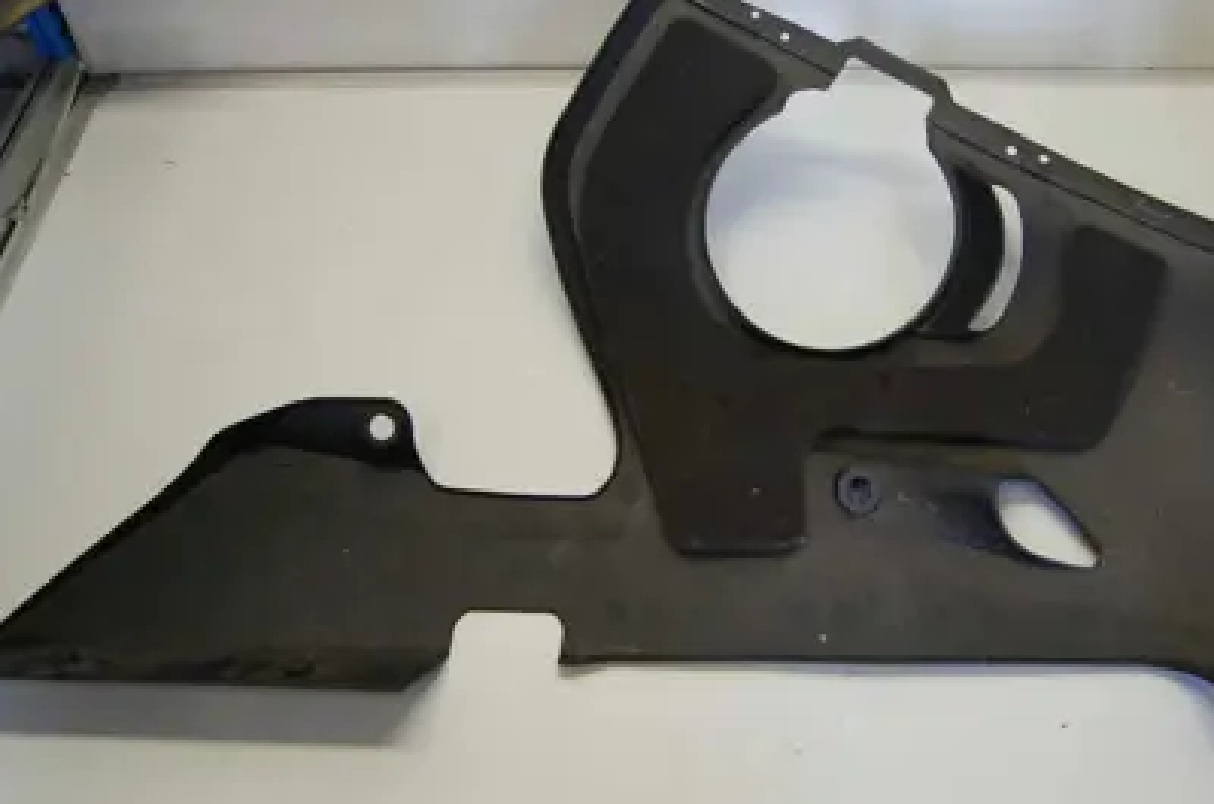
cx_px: 715
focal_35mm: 39
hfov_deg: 49.8
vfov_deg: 34.2
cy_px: 303
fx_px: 1302
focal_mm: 19
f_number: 4
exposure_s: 1/60
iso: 400
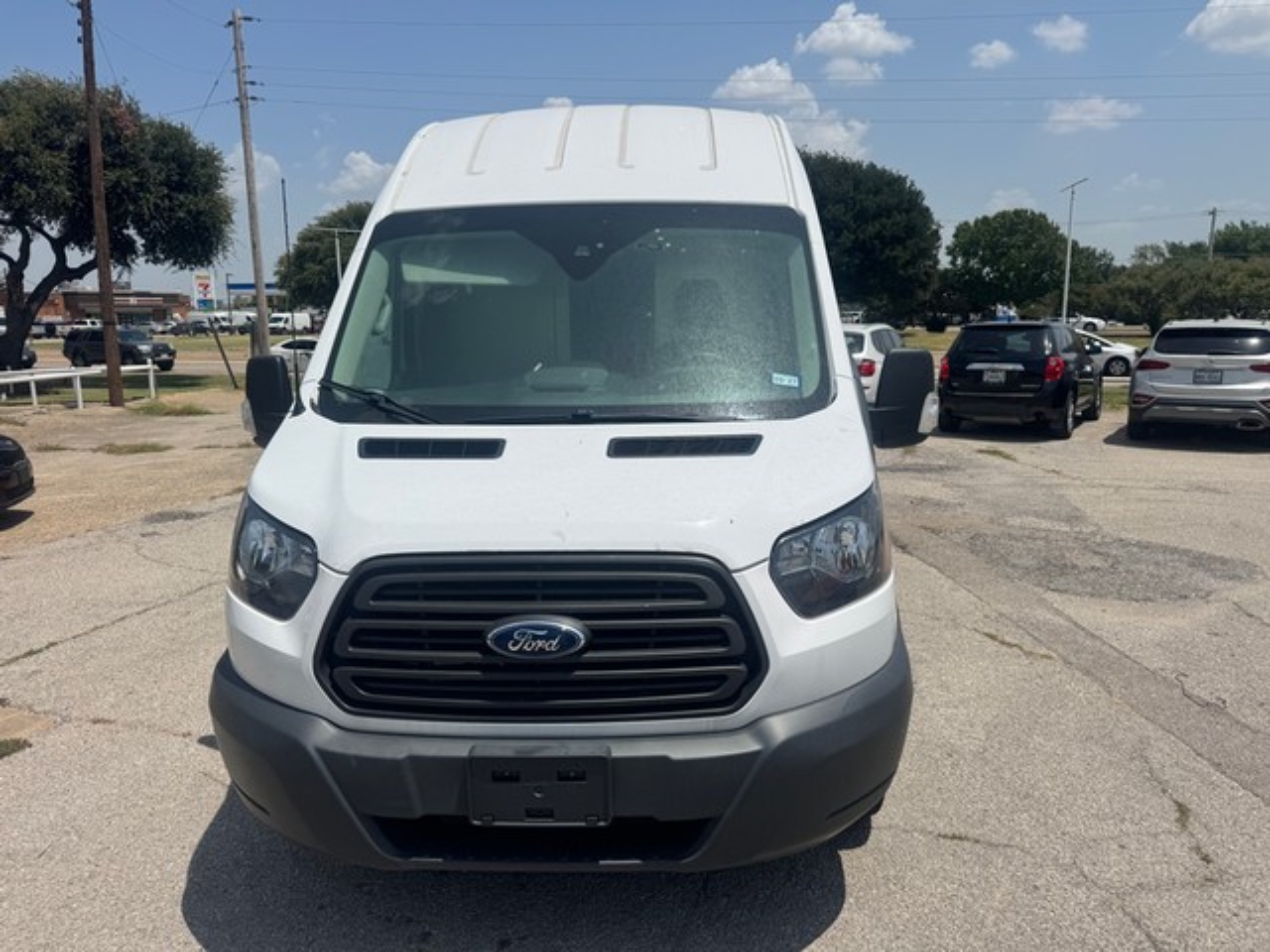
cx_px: 635
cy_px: 476
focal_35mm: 24
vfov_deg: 56.8
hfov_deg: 71.6
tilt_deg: -11.6
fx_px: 881
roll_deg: -1.2
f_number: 1.78
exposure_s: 1/10417
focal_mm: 6.76
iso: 80
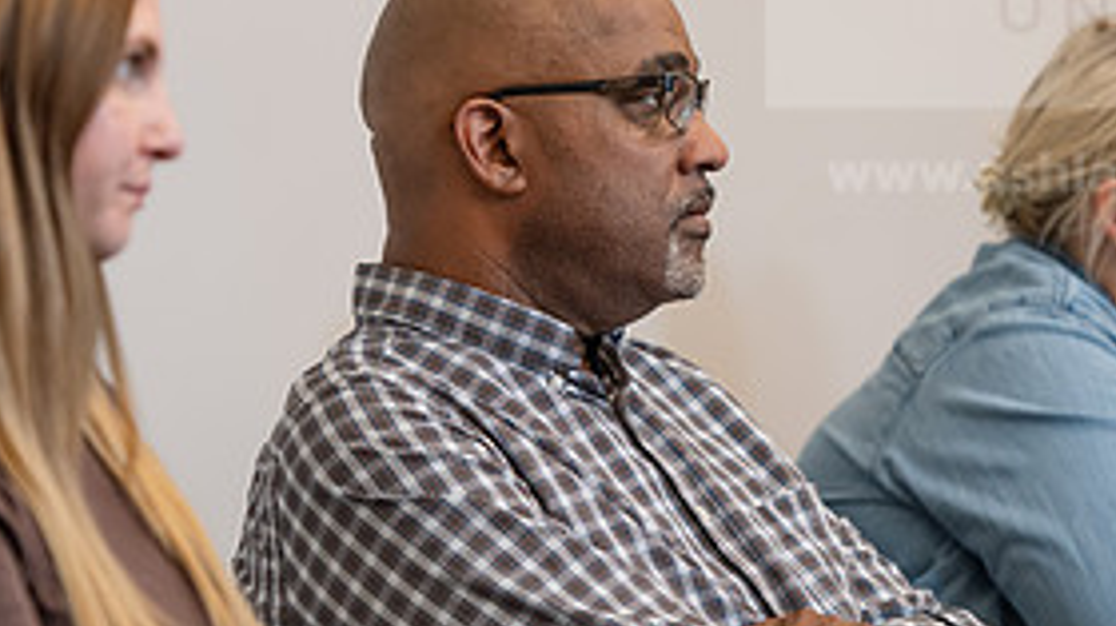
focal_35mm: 315
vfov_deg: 3.8
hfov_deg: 6.9
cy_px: 257
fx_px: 9314
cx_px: 646
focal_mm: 145
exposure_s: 1/200
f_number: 2.8
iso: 800
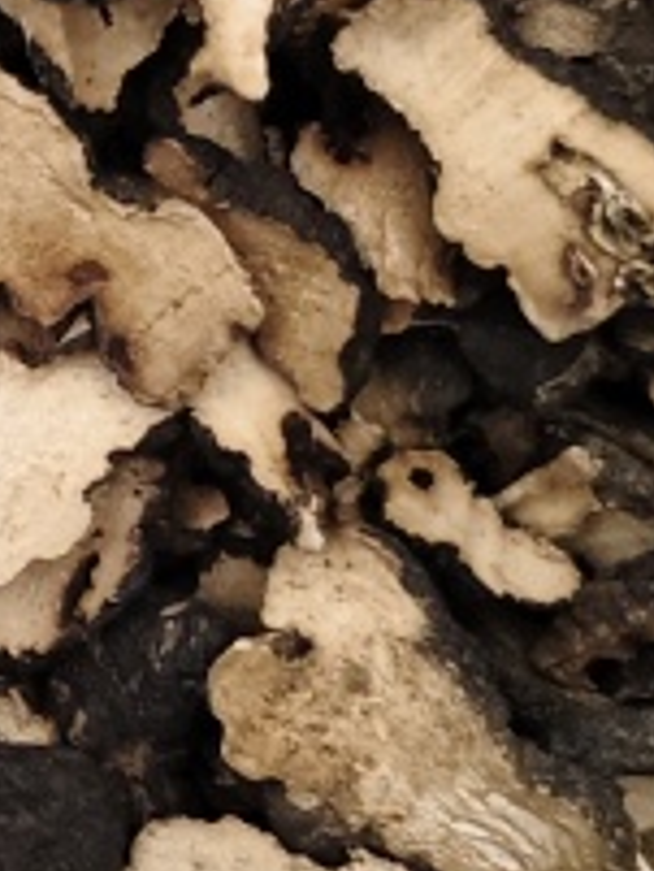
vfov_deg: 16.1
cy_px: 236
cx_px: -741
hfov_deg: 10.9
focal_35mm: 122
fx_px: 3070
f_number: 1.88
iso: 3197
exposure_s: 1/510
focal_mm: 5.56
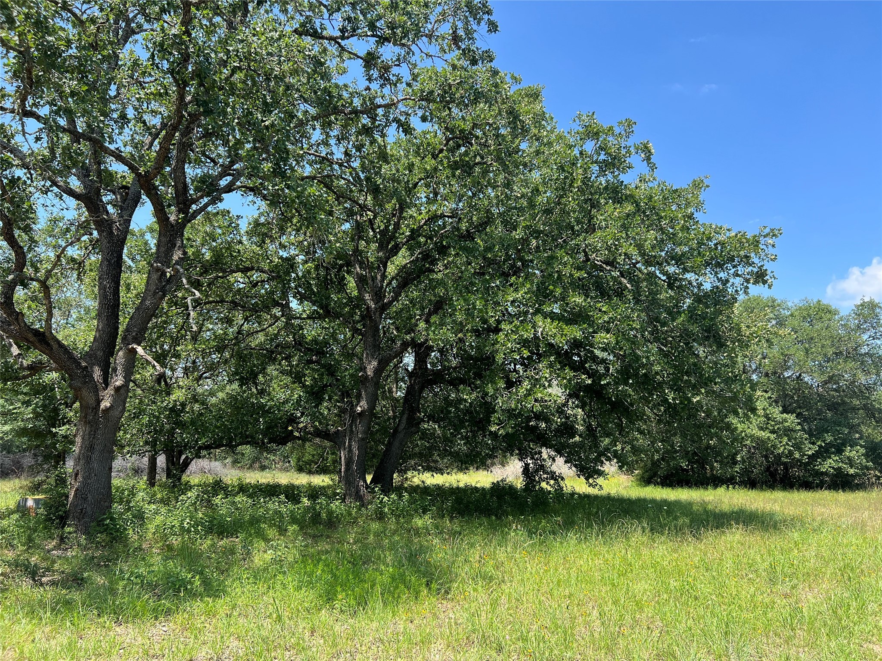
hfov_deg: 67.3
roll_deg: +0.2
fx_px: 662
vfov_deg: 53.1
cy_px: 330
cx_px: 441
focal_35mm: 26
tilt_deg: +10.6
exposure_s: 1/1089
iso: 50
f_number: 1.5
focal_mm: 5.7
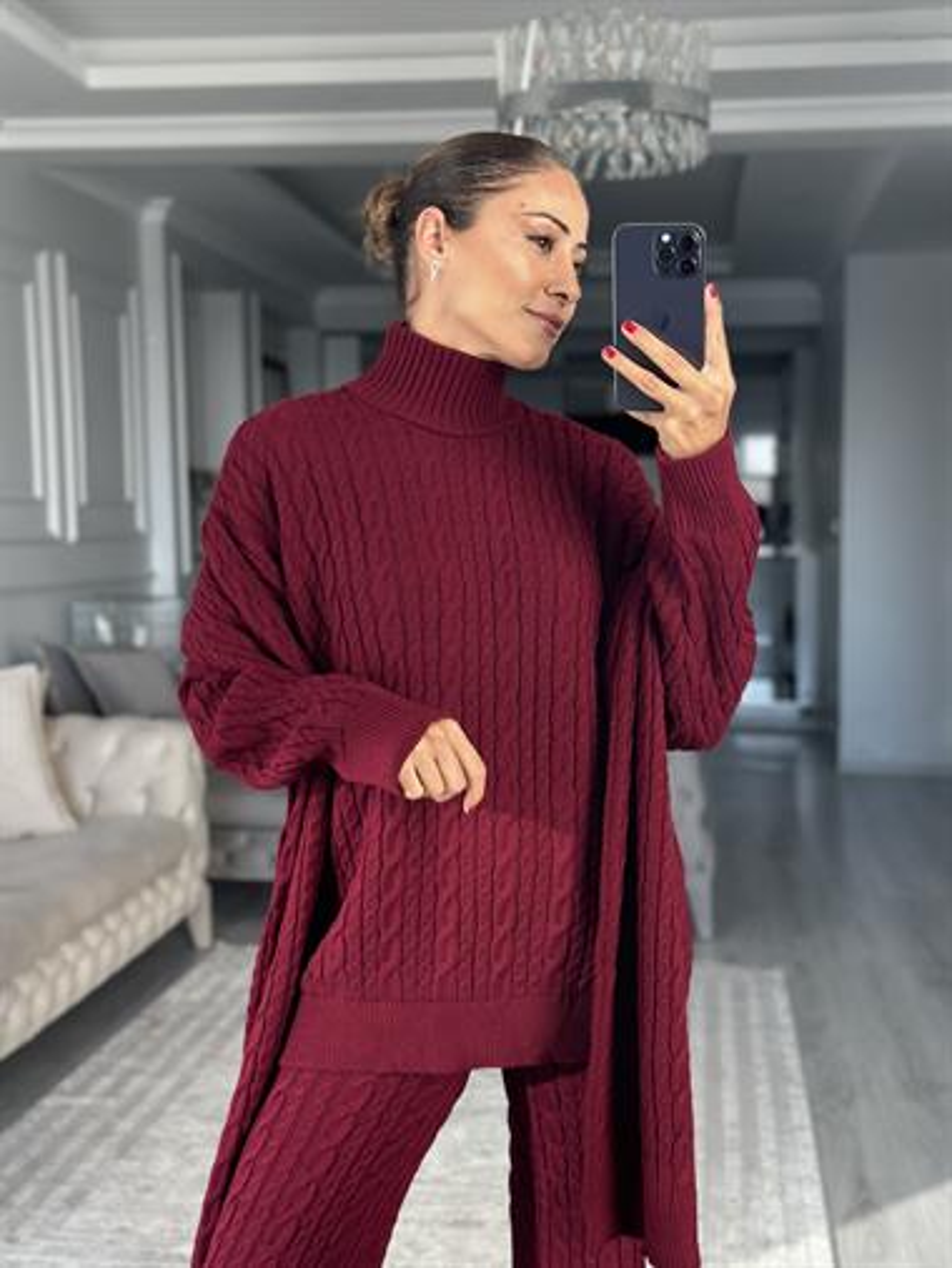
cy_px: 634
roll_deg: +1.8
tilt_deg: -19.3
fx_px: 1759
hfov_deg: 30.3
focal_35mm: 48
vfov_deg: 39.6
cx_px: 476
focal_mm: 6.86
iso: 80
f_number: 1.78
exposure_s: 1/235
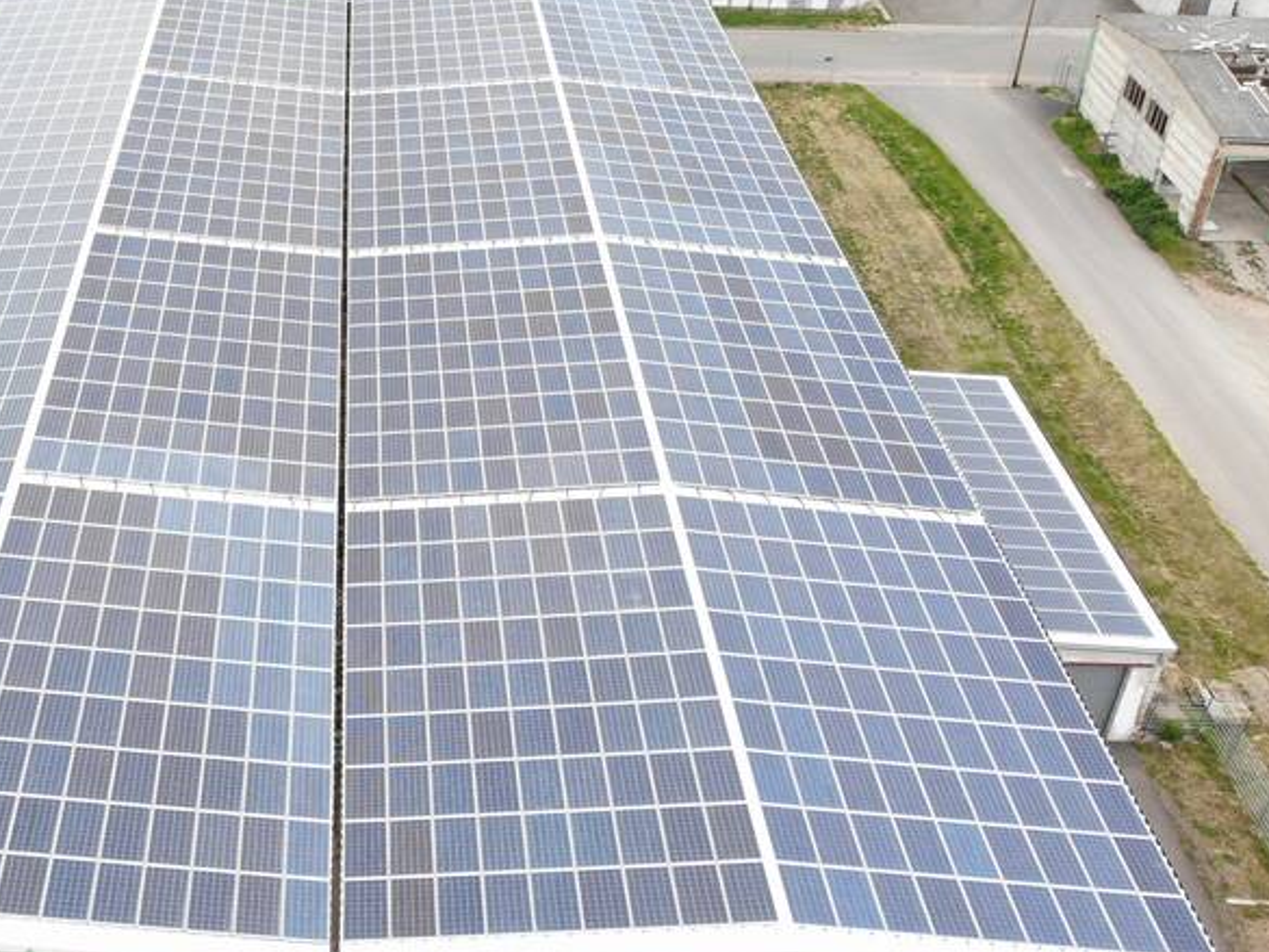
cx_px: 321
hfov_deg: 44.3
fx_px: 1503
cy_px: 377
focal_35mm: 41
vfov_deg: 35.0
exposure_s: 1/200
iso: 110
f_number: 2.8
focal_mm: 4.5
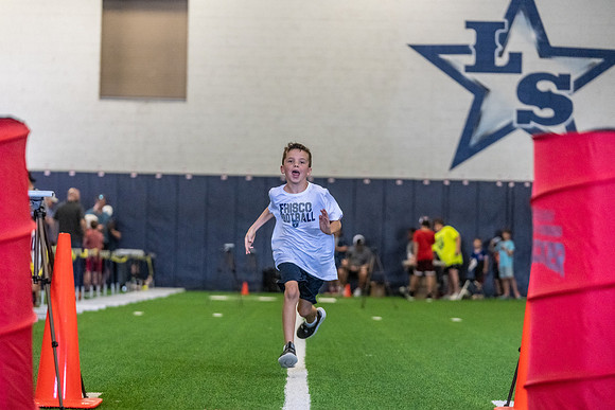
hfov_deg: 20.0
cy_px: 205
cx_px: 308
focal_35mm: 102
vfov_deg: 13.5
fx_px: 1740
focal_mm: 98
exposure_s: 1/1000
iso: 10000
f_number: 2.8
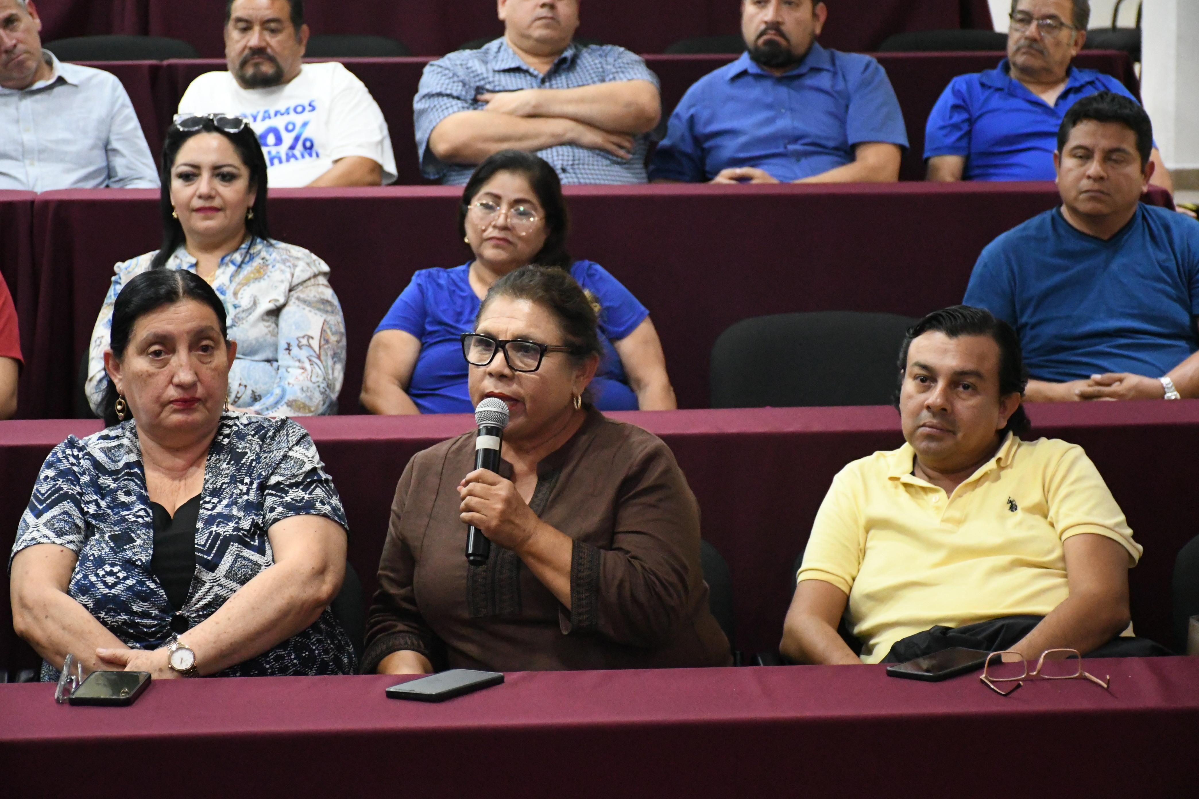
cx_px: 600
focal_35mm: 120
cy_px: 400
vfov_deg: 11.4
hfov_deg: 17.1
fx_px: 3996
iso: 10000
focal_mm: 80
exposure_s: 1/100
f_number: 5.6
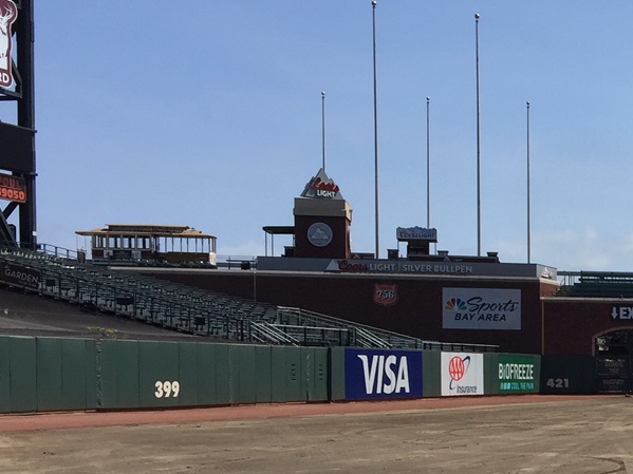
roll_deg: -2.0
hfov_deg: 22.6
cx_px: 770
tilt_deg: -2.1
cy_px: 458
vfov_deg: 18.2
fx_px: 1444
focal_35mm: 79
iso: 32
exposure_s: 1/3300
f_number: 2.2
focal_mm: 4.15
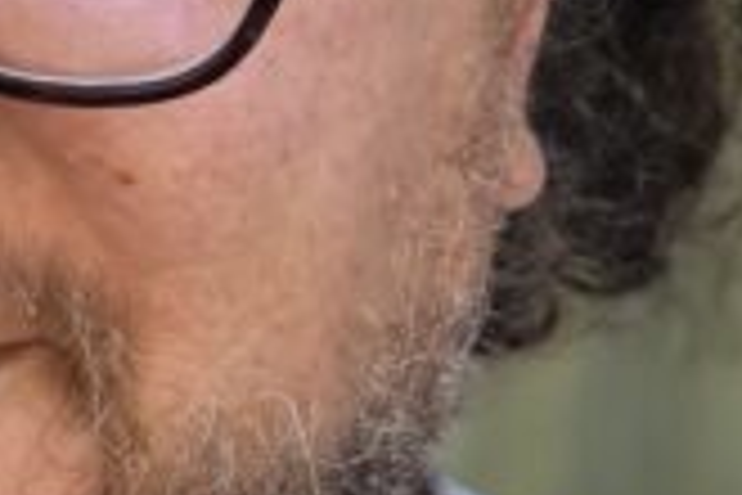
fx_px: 9171
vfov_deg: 3.1
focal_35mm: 445
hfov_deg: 4.5
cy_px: 184
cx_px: -940
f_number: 2.4
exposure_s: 1/100
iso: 50
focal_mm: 7.9
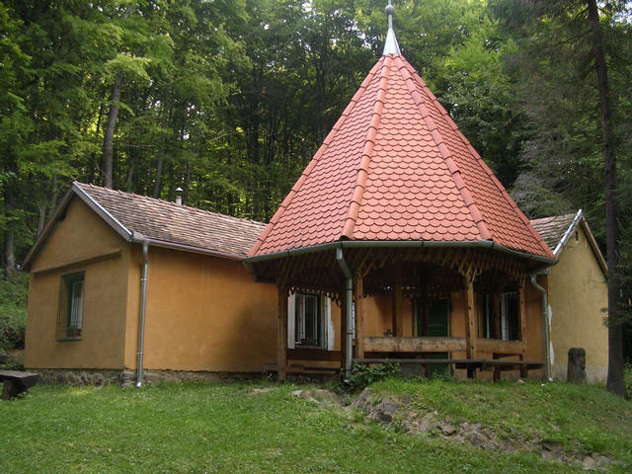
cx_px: 316
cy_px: 237
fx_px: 694
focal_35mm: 38
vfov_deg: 37.7
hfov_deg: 49.0
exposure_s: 1/62.4
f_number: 2.8
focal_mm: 5.8
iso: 100
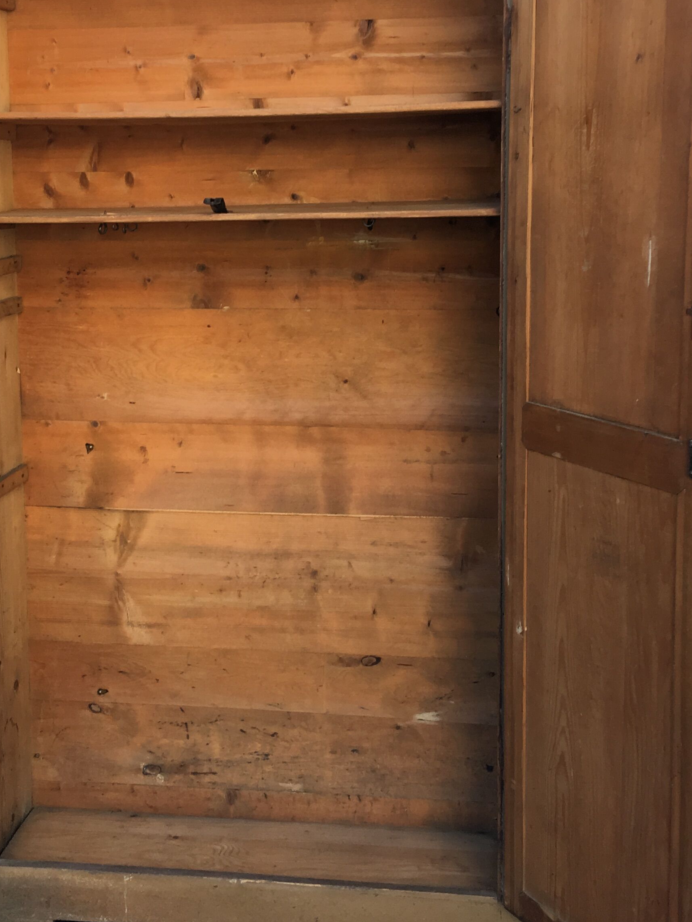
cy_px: 350
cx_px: 249
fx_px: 1359
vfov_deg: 37.3
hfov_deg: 28.4
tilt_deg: -6.3
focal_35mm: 51
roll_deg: +0.3
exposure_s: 1/100
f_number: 2.2
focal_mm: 4.15
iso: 32
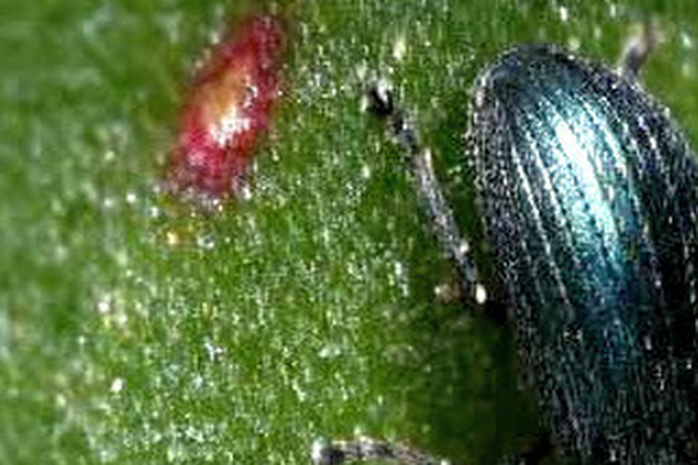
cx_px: 650
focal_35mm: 470
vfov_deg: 2.9
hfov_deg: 4.4
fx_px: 9122
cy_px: 424
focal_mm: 105
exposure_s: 1/60
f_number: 22
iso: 100
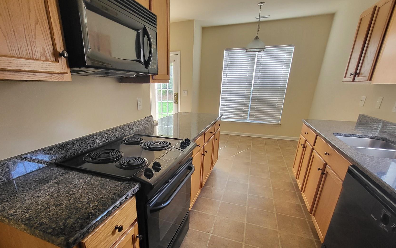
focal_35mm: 17
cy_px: 156
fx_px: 183
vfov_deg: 66.9
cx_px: 171
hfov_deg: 93.8
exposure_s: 1/60
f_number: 2.2
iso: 160
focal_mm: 1.74
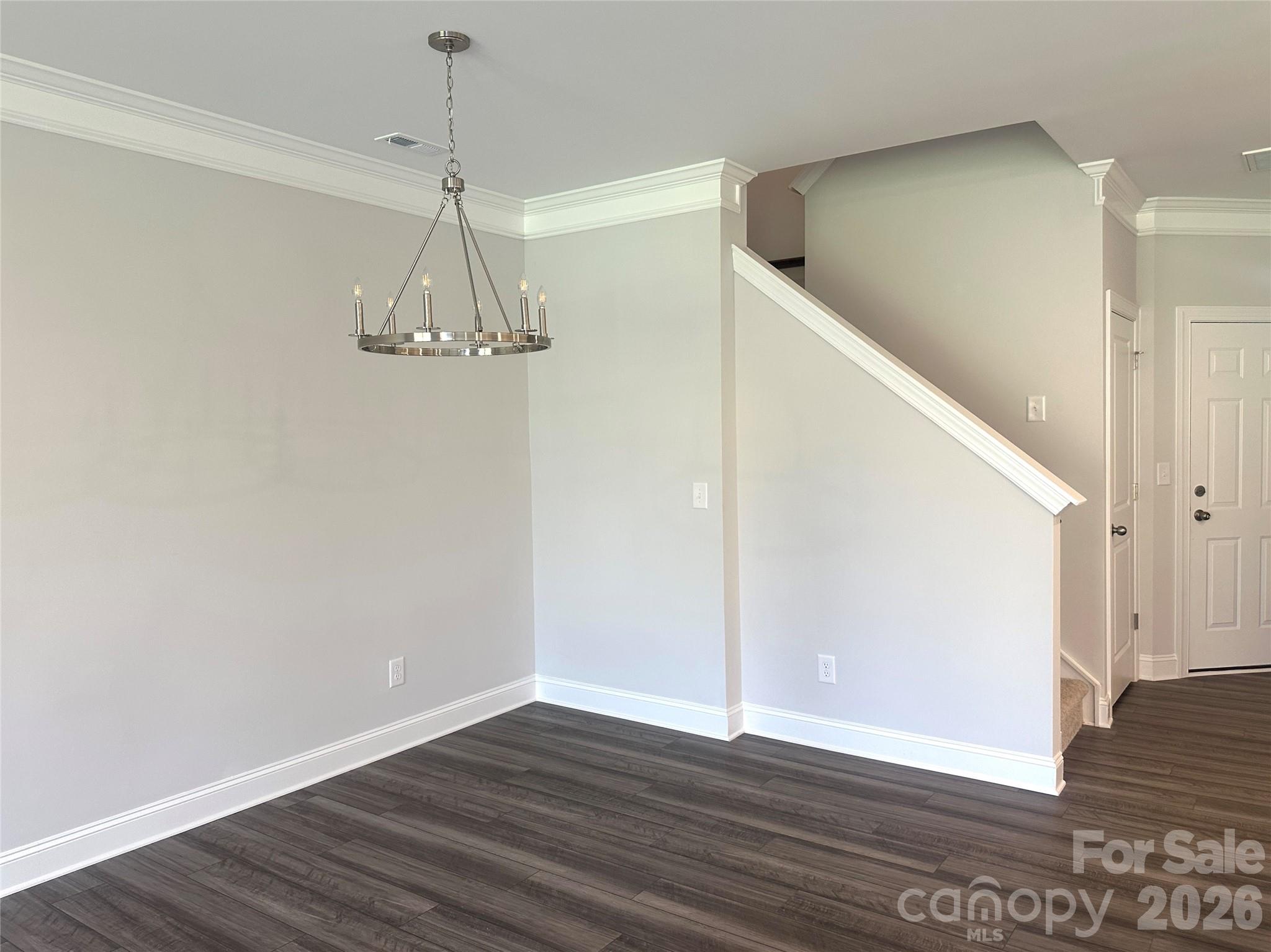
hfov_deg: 71.6
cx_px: 636
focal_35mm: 24
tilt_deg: -2.2
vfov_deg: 56.8
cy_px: 476
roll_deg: +2.7
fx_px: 881
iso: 160
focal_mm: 6.86
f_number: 1.78
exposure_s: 1/120
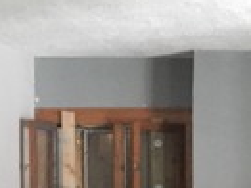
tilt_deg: -3.3
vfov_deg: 10.2
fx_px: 1029
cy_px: 265
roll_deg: -0.5
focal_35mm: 142
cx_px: 333
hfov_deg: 13.4
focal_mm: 4.15
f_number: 2.2
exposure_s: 1/15
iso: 640
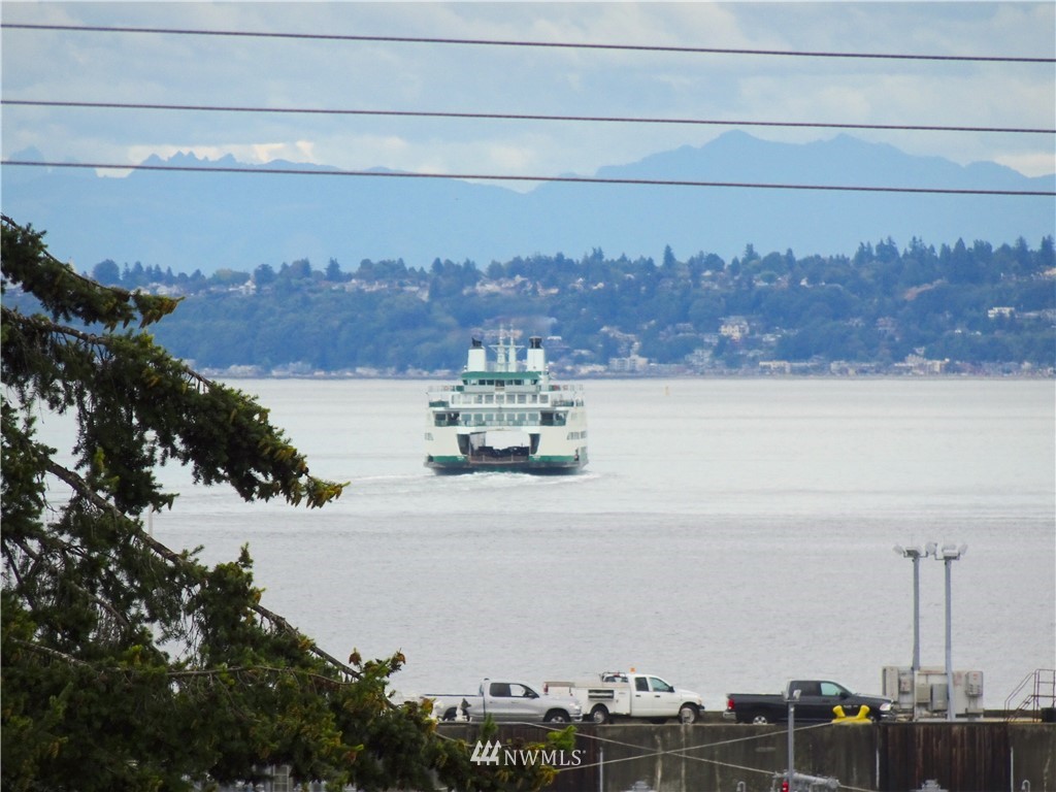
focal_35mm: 426
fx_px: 12996
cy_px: 396
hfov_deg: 4.7
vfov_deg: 3.5
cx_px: 528
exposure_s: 1/400
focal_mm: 72.78
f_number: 6.3
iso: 80
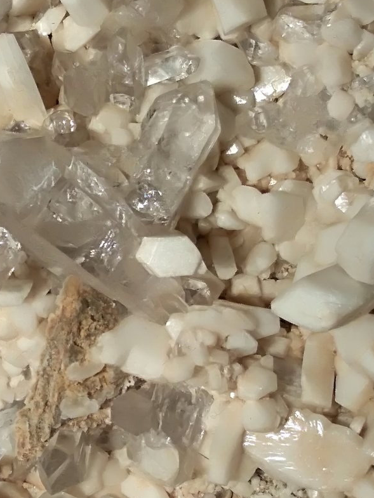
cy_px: 339
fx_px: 763
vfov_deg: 35.7
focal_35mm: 53
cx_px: 78
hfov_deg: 27.0
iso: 151
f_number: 2
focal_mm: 3.54
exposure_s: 1/100
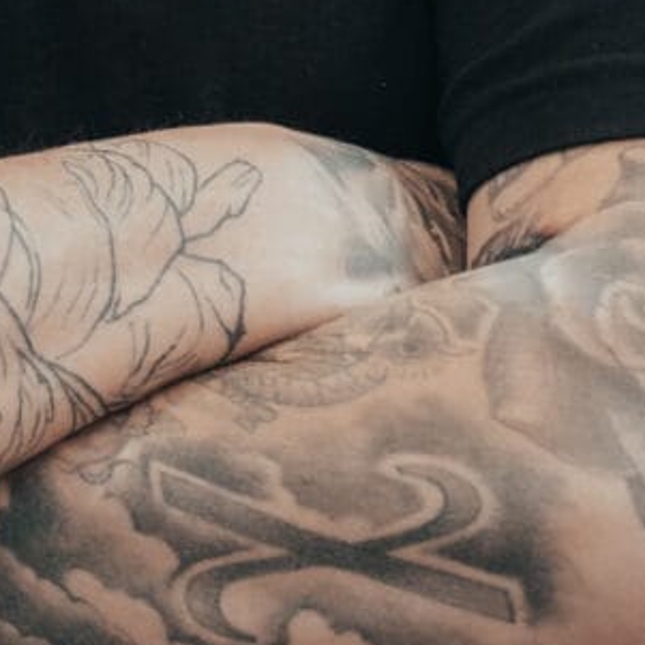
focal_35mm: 307
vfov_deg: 5.7
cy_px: 77
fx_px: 6472
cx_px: -48
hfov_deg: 5.7
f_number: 2.8
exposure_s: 1/200
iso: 1600
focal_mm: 42.5
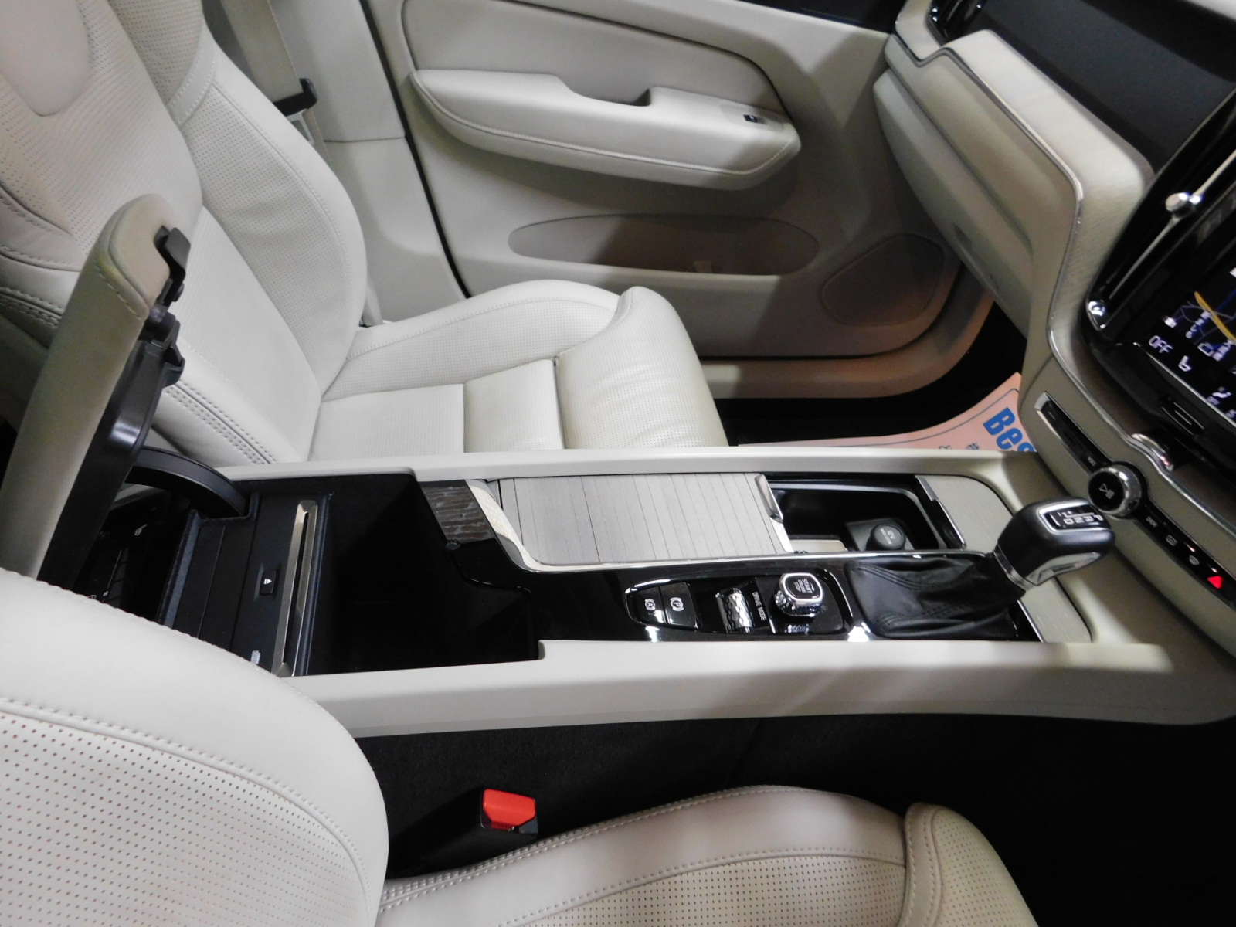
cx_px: 618
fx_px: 821
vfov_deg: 58.9
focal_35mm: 23
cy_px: 464
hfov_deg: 73.9
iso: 400
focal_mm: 4
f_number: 3
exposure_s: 1/20
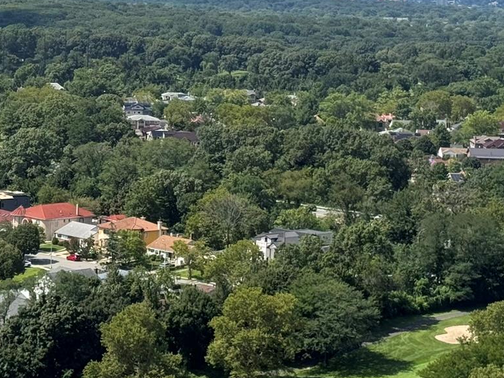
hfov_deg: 15.4
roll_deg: -2.2
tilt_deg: -7.0
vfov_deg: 11.7
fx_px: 1850
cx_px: 101
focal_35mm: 127
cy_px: 171
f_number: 1.78
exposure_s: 1/3817
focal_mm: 6.76
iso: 64
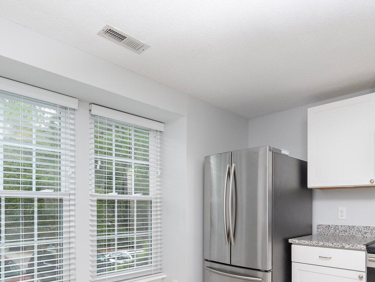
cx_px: 237
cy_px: 216
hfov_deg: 72.5
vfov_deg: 55.7
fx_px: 249
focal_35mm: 23
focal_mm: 13
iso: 640
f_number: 13
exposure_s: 1/40
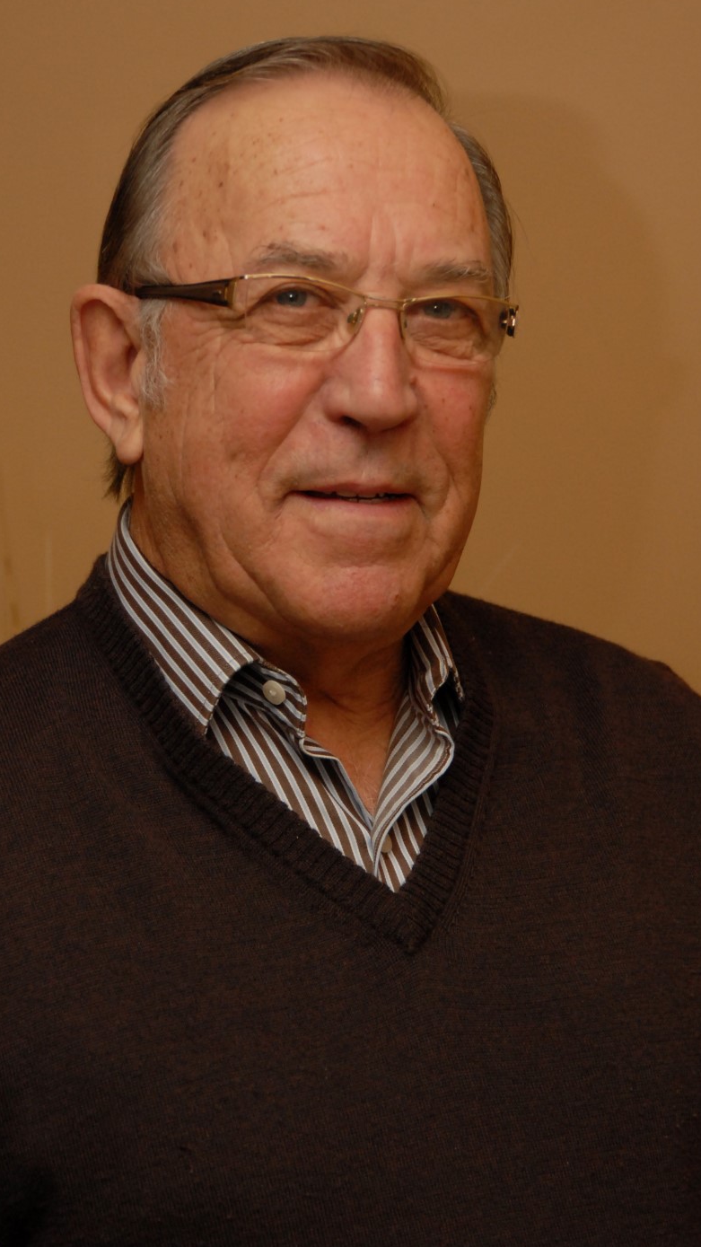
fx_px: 3140
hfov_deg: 12.7
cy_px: 559
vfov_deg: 22.4
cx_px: 321
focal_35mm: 95
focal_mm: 52
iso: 500
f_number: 5
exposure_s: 1/160
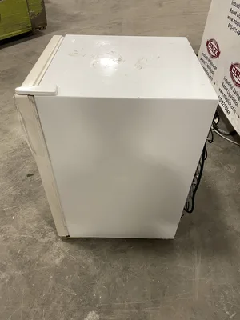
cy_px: 160
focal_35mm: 26
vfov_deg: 67.3
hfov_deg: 53.1
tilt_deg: -42.7
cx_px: 120
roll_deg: +1.0
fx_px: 240
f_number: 1.6
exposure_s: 1/60
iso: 160
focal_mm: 4.2
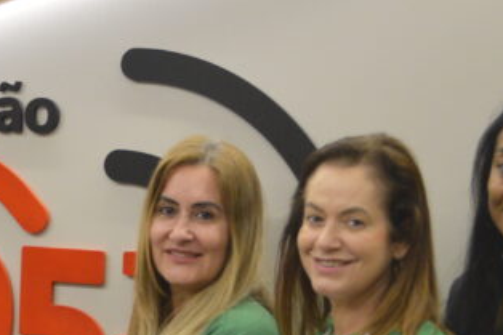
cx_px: 82
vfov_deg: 10.7
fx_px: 1773
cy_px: 339
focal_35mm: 127
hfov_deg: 16.0
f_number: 4.2
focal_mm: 26
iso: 1000
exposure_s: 1/60
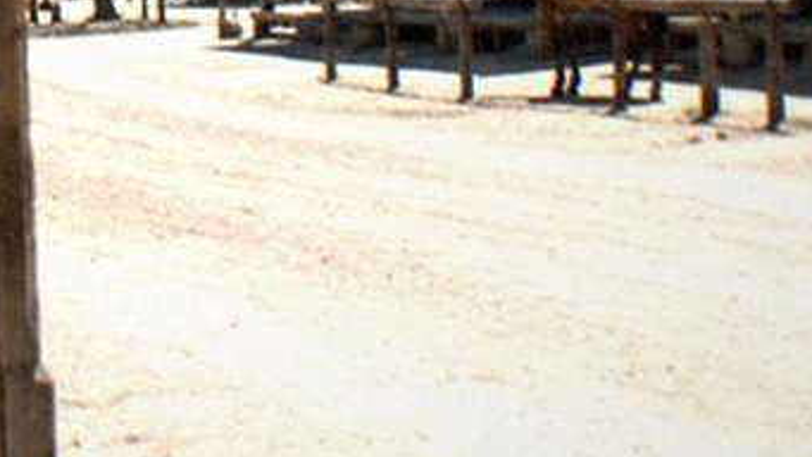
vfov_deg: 14.0
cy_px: 89
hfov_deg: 23.6
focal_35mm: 86
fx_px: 1852
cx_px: -5
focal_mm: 35
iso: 100
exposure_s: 1/640
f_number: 5.6
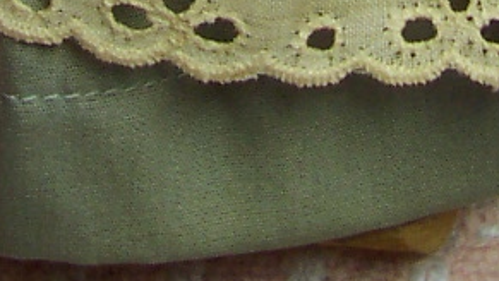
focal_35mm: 166
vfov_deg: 6.4
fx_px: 2197
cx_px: 237
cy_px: -702
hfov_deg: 13.0
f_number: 2.8
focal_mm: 5.6
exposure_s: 1/60
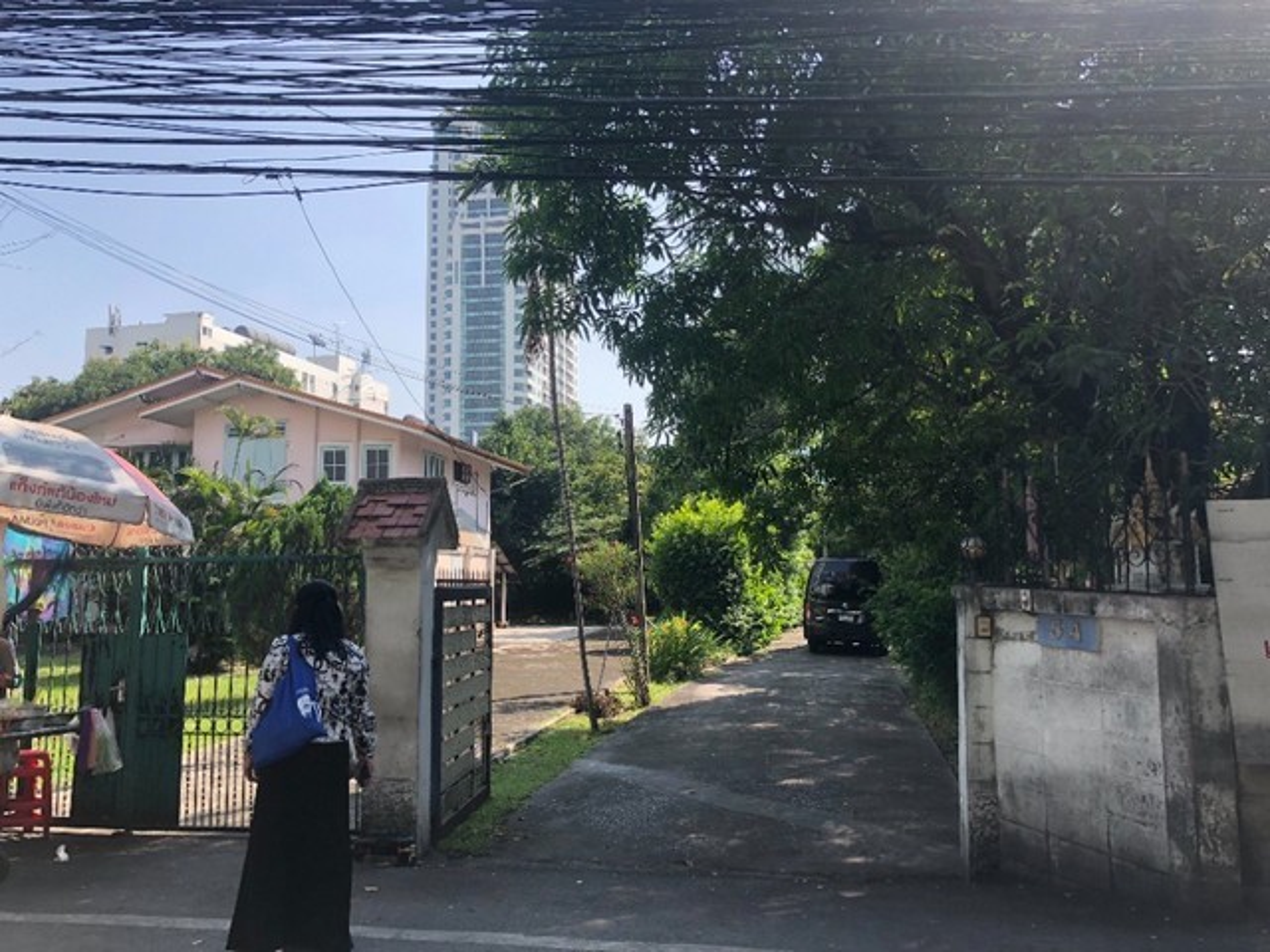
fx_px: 1027
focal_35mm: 28
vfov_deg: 49.7
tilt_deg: +6.9
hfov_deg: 63.4
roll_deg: +1.9
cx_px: 635
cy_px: 476
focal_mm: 4
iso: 20
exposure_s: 1/923
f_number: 1.8
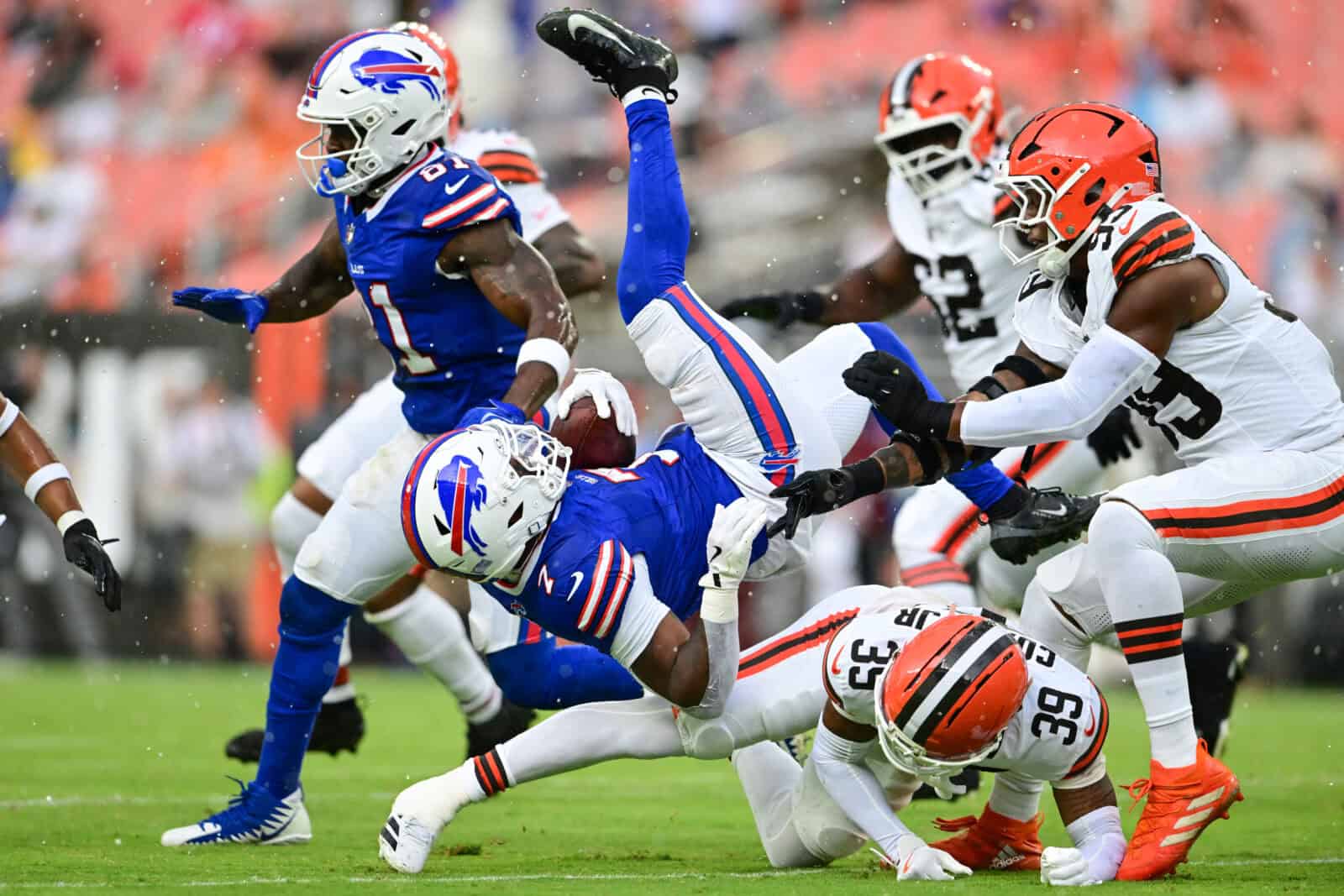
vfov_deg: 3.4
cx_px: 672
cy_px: 448
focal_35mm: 400
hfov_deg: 5.2
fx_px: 14934
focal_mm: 400
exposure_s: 1/4000
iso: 2500
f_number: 3.5
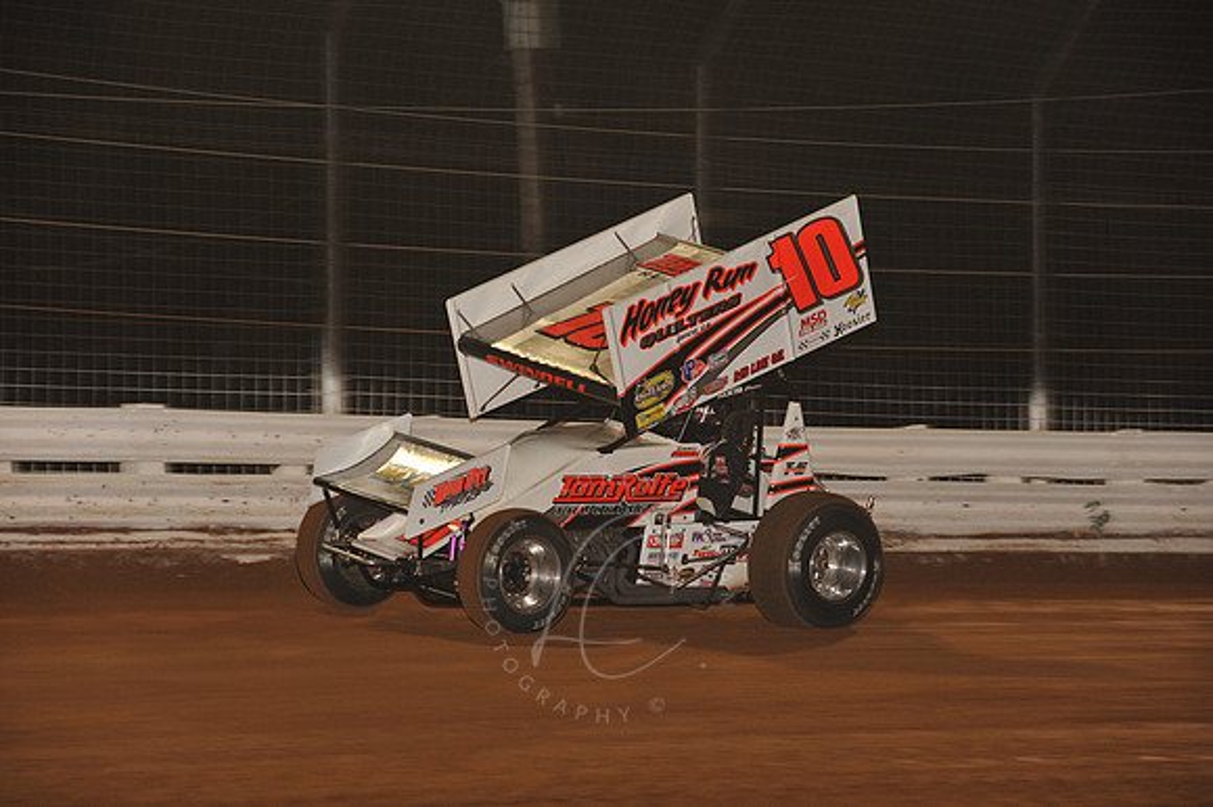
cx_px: 606
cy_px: 404
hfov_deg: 14.2
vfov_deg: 9.5
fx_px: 4883
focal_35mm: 145
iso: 1250
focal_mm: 145
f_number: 6.3
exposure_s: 1/320
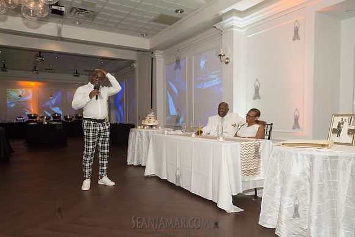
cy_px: 126
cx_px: 167
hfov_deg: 70.5
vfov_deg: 50.5
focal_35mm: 25
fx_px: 251
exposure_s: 1/500
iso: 2500
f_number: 4
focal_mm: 24
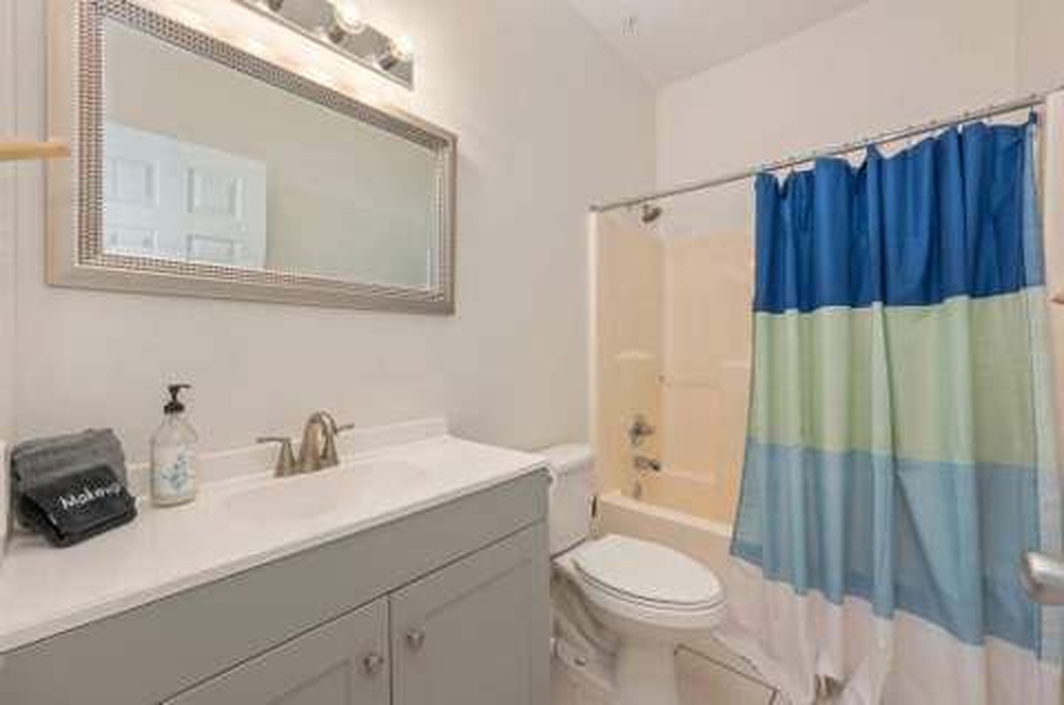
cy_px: 352
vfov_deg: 81.0
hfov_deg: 104.4
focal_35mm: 14
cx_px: 532
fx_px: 413
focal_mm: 14
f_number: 9
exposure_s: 1/50
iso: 100
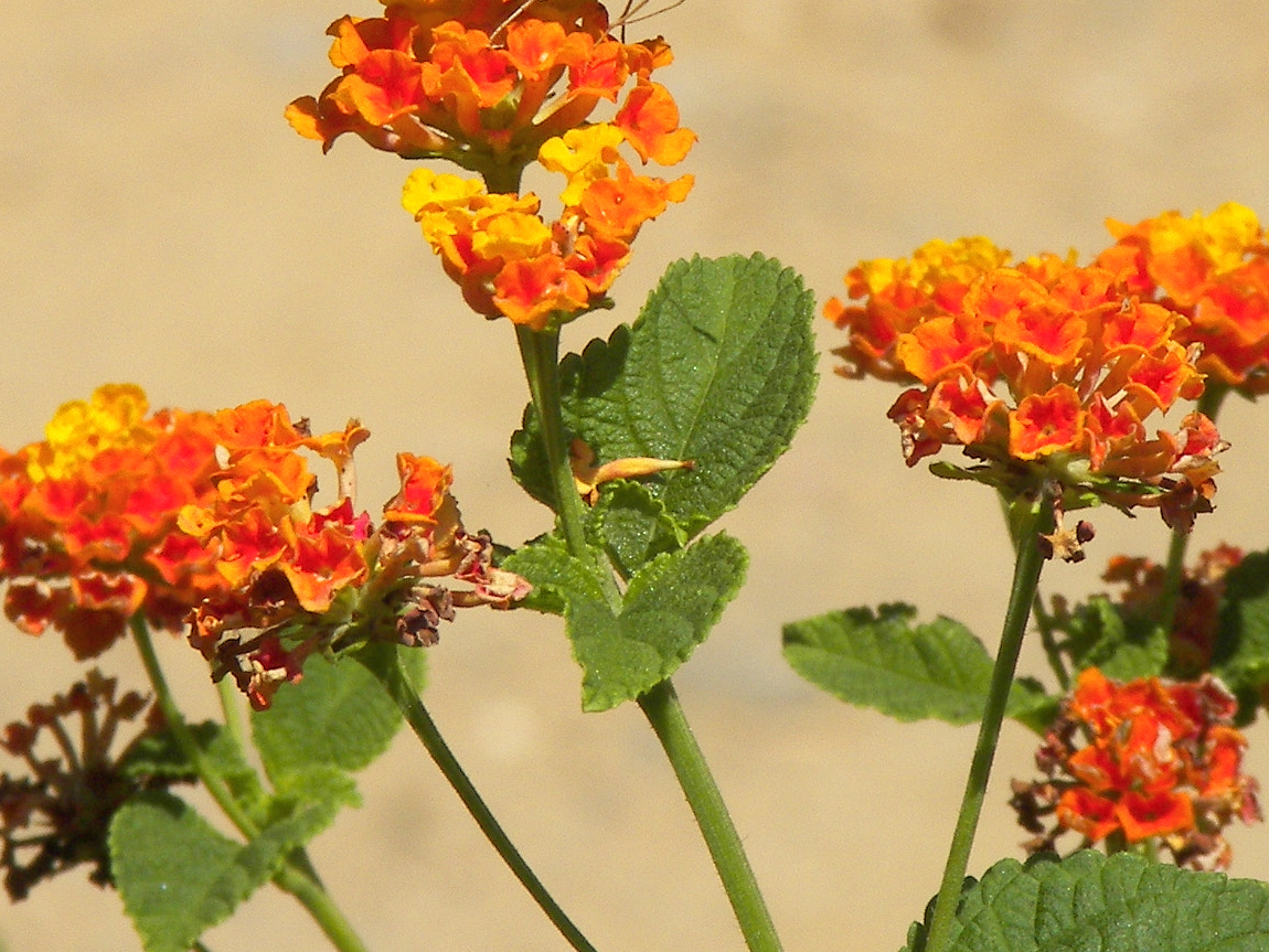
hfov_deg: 4.1
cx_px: 589
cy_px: 186
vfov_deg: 3.1
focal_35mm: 479
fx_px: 17563
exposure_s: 1/500
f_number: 7.1
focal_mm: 44.6
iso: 100
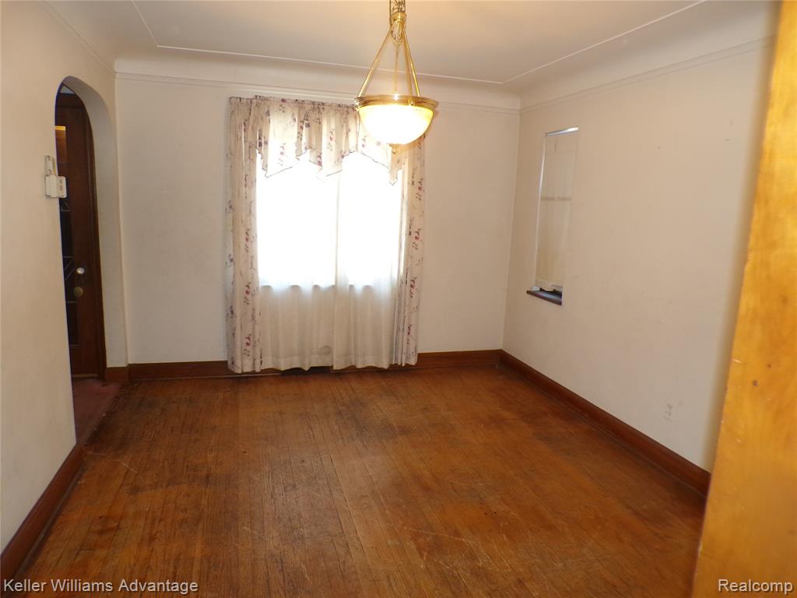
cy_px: 299
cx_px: 398
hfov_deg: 71.6
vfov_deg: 56.8
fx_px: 553
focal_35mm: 24
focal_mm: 4.3
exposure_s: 1/27
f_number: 3
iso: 200
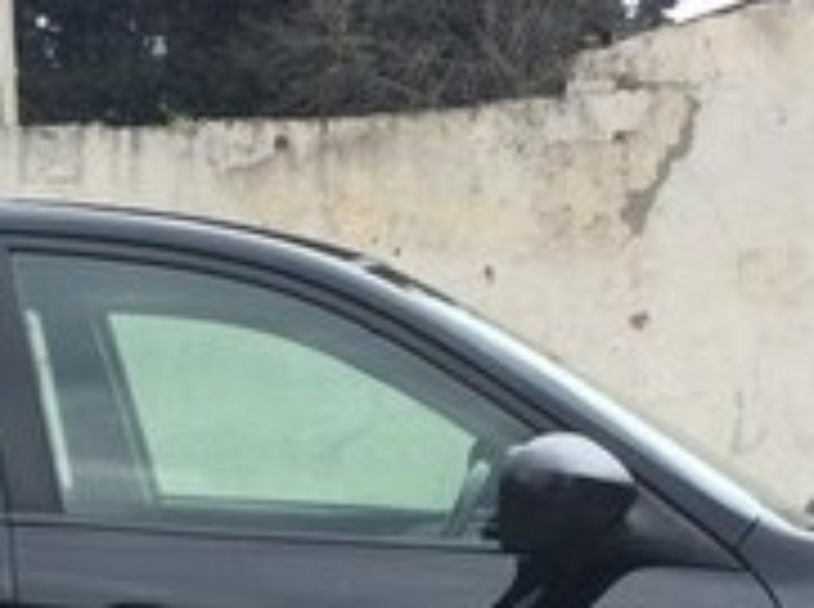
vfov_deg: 13.3
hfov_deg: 18.5
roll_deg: +3.0
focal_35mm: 106
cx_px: 256
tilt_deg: -9.6
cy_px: 858
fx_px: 2488
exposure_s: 1/774
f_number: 2.2
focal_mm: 4.15
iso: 32
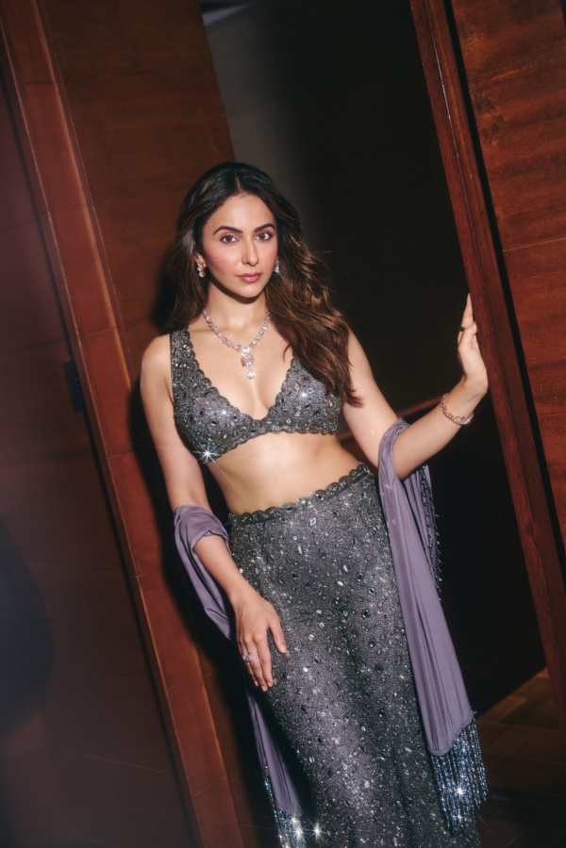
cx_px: 283
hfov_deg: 27.0
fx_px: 1179
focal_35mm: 50
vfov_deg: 39.6
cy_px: 424
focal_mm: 50
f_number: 2.8
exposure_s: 1/200
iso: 250
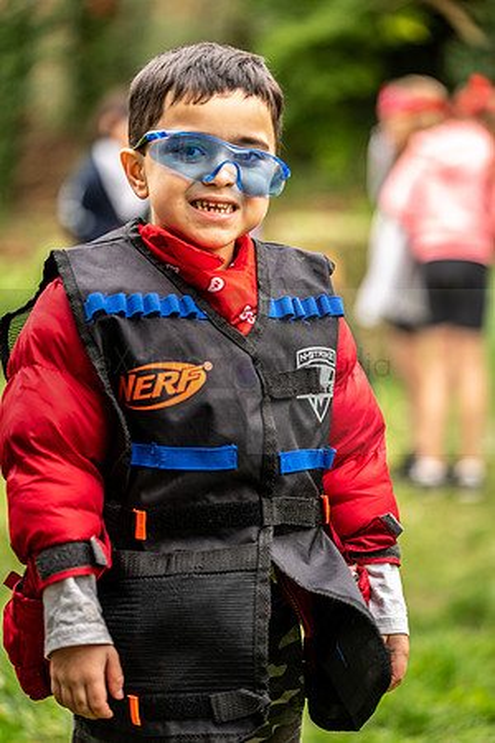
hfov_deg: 13.3
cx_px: 248
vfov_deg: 19.8
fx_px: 2124
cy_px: 372
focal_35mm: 103
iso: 125
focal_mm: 103
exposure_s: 1/125
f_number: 2.8
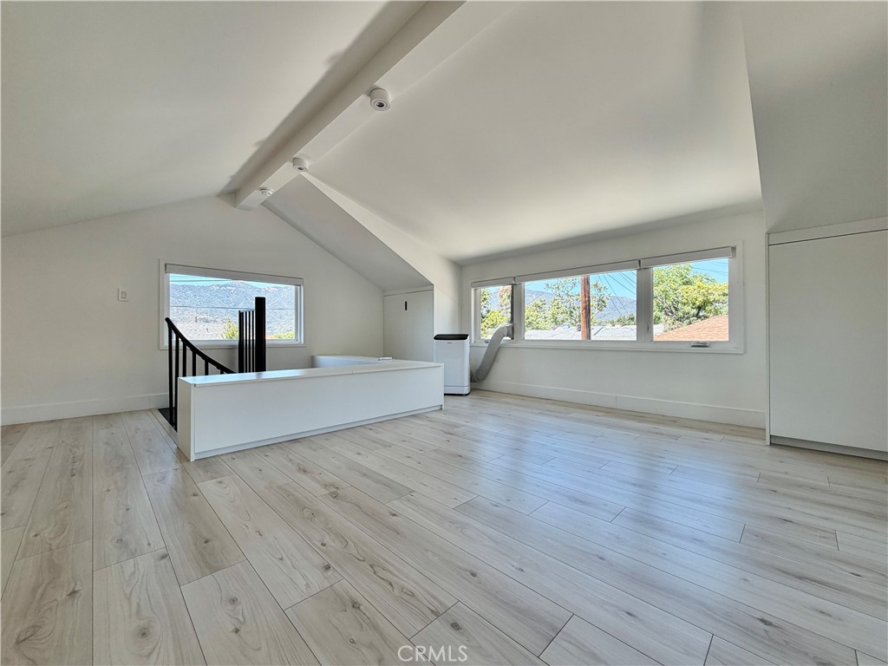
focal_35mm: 14
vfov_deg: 85.7
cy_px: 333
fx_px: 359
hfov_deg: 102.1
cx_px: 444
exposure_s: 1/121
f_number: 2.2
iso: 50
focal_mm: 2.22
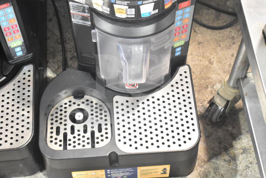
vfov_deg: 21.6
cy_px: 89
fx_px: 466
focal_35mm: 63
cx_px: 133
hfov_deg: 31.9
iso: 4000
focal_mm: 42
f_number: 5
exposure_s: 1/60
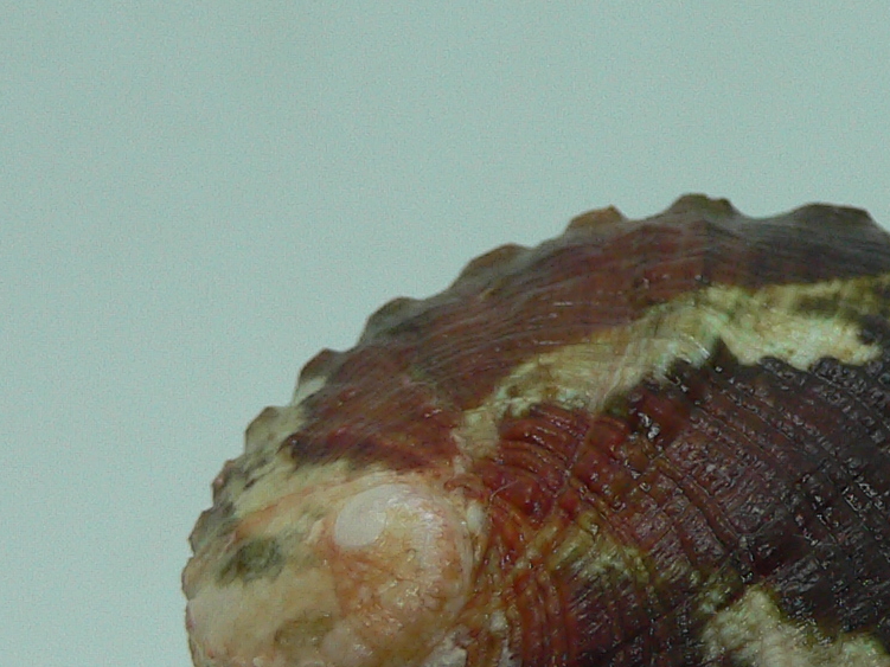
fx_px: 2416
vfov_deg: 15.6
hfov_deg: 20.3
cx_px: 846
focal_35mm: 94
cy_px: 554
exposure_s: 1/60
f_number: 2.8
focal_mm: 4.6
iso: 100
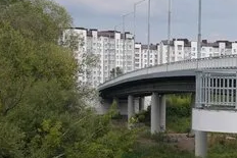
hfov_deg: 12.9
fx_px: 1001
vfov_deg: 9.0
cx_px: 341
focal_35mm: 152
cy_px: 148
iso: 100
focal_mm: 49
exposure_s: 1/400
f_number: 5.6
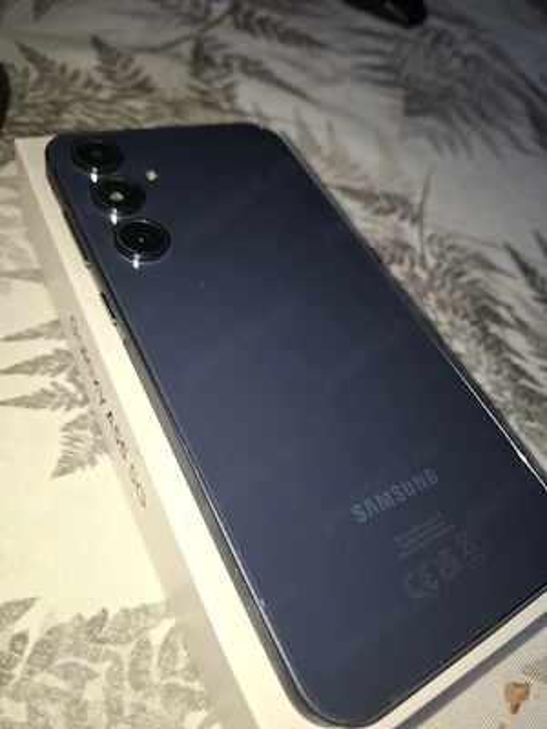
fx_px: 485
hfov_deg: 58.9
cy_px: 364
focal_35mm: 23
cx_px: 274
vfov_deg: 73.9
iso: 50
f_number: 1.8
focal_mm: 5.54
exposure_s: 1/120
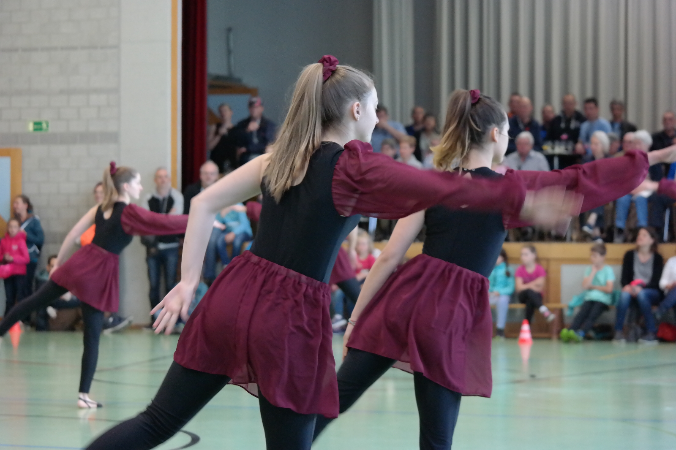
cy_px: 225
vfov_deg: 10.9
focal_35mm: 126
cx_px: 338
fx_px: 2365
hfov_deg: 16.3
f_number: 4.5
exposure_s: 1/80
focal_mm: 82
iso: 3200
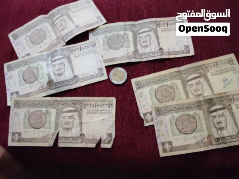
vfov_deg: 48.2
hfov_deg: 61.7
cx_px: 120
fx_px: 200
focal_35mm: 29
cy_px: 90
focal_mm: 4.25
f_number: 1.8
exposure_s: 1/16.7
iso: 1751
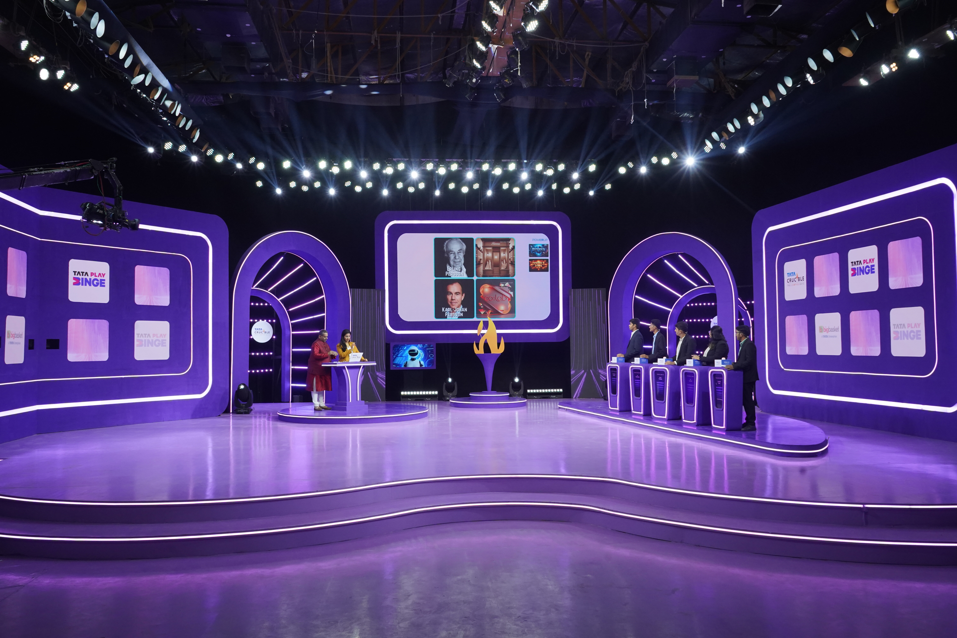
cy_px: 319
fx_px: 744
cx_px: 478
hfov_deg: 65.5
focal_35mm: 28
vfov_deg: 46.4
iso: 2500
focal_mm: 28
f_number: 11
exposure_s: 1/50
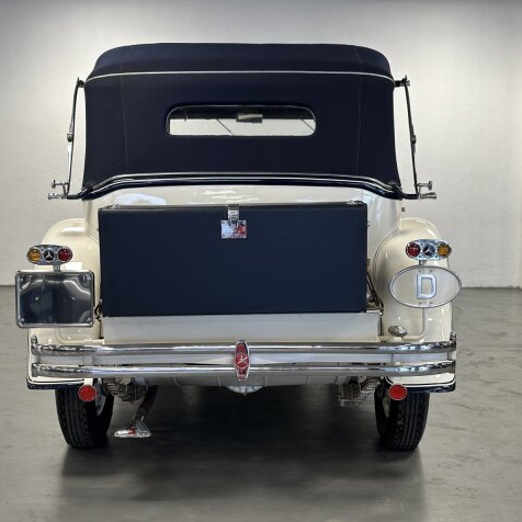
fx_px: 972
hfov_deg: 30.0
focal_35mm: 57
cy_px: 260
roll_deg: -0.5
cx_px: 261
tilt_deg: -6.8
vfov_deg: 30.0
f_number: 1.78
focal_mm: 6.86
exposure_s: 1/68
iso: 125
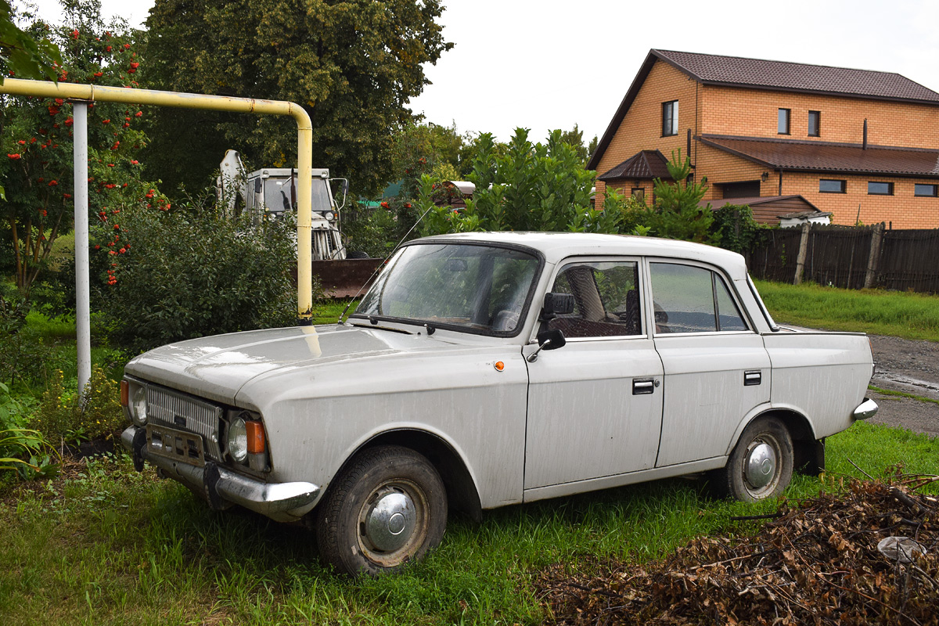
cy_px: 313
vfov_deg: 36.9
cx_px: 470
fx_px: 939
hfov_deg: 53.1
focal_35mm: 36
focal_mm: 24
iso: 400
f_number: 6.3
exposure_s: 1/500
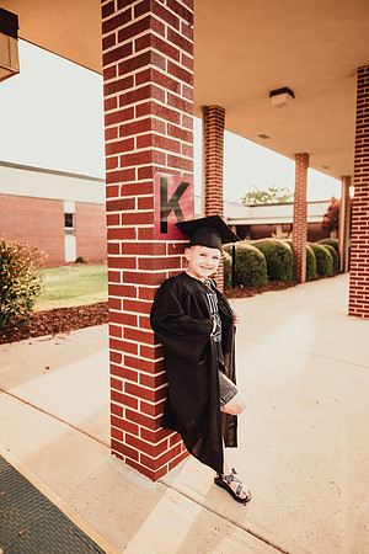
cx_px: 184
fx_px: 369
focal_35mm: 24
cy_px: 277
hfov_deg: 53.1
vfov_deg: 73.7
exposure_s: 1/400
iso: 160
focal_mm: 24
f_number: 2.2
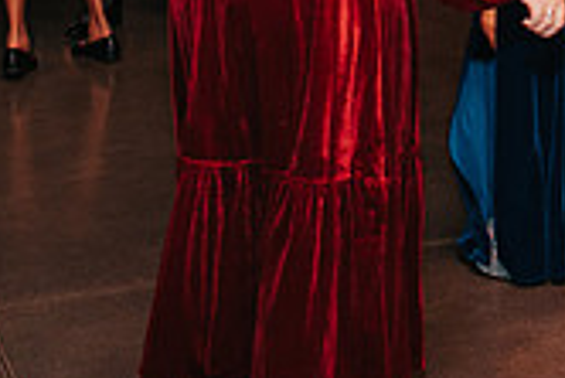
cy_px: -287
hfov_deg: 14.7
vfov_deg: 9.8
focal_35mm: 133
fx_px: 2089
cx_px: 749
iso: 1000
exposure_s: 1/200
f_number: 2.8
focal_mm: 35
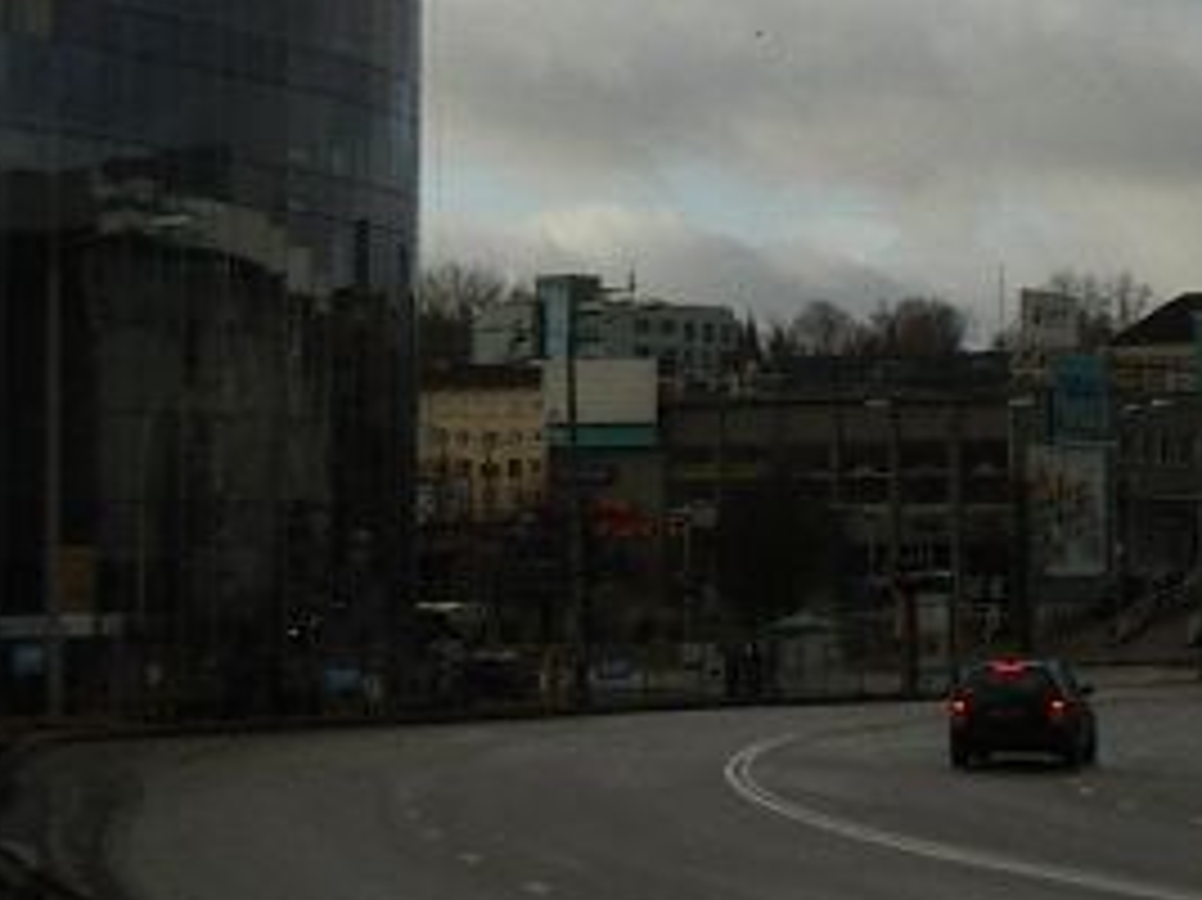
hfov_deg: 17.2
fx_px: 3957
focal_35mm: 114
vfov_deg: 12.9
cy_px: 122
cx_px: 756
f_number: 4.8
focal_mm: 5.8
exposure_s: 1/500
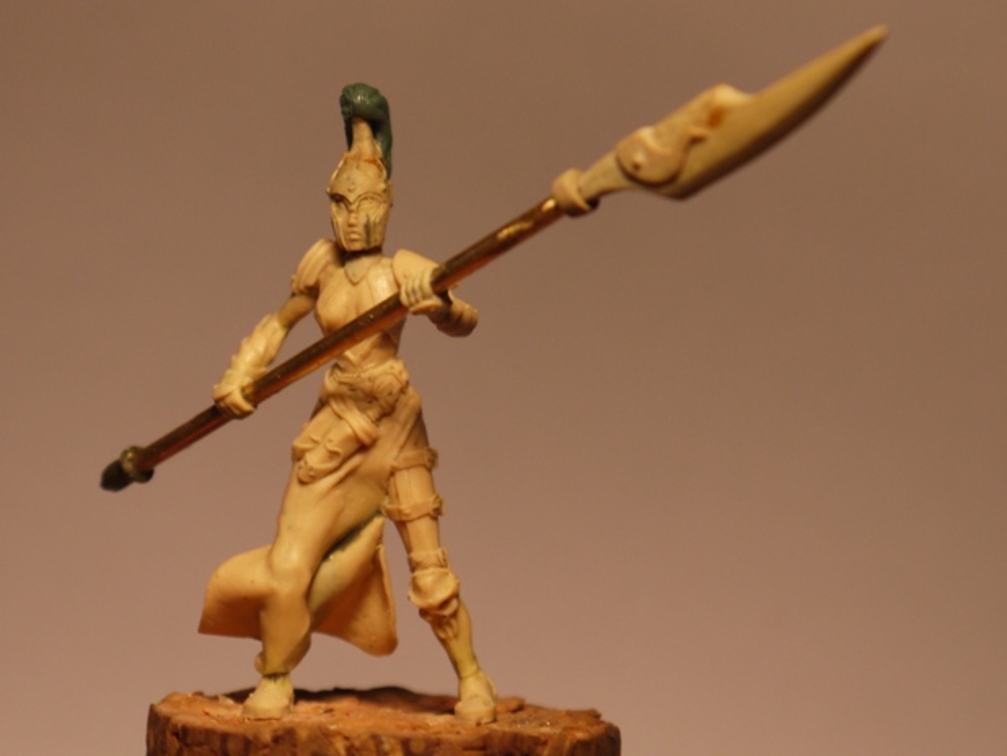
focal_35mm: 72
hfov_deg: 27.0
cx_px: 504
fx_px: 2095
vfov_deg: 20.5
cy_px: 378
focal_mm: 36
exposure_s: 1/80
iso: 200
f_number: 5.3
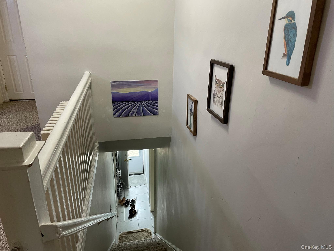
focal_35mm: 26
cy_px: 126
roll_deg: -0.4
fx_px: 251
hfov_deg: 67.3
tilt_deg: -22.2
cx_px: 167
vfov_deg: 53.1
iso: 200
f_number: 1.6
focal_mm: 4.2
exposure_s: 1/60
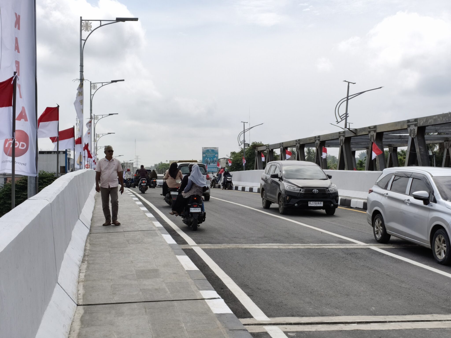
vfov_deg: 28.0
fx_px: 677
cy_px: 169
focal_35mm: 52
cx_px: 226
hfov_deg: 36.8
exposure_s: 1/3764
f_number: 1.5
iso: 64
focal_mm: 4.95
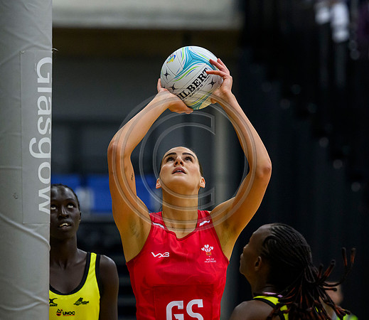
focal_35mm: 274
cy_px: 85
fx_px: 3095
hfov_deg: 6.8
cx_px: 193
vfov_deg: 5.9
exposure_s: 1/1250
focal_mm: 150
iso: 4000
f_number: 2.8
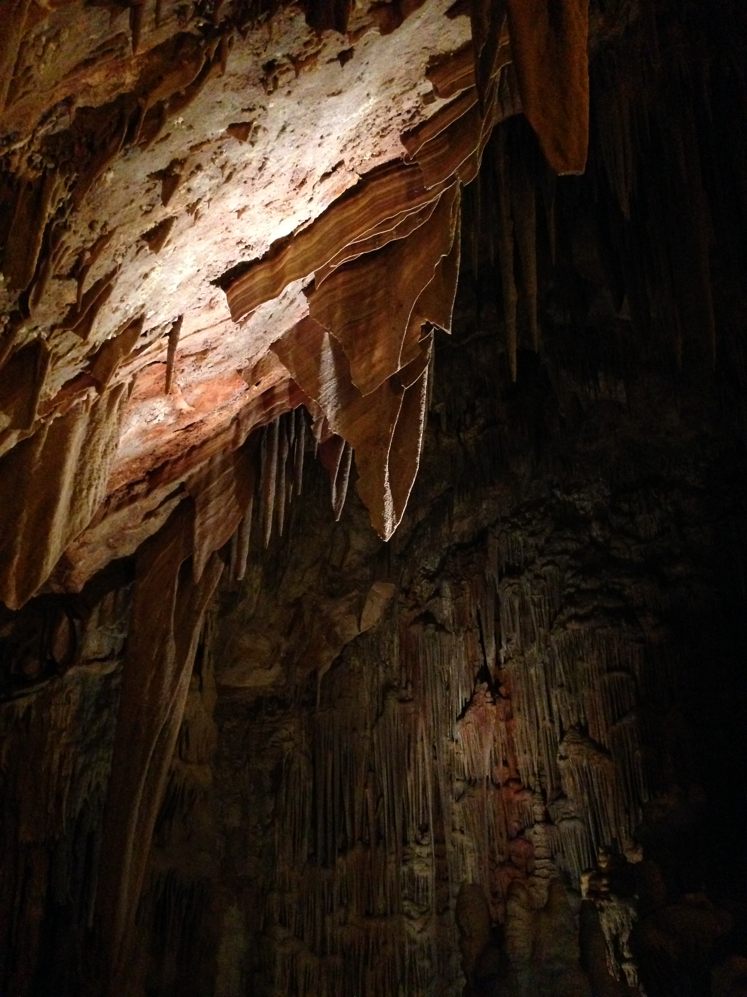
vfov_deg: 55.4
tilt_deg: +23.1
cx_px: 374
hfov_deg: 42.9
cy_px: 498
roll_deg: +0.3
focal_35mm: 33
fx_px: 950
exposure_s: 1/15
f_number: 2.4
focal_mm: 4.12
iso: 800
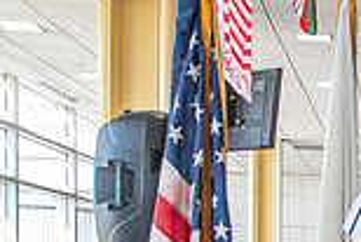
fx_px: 1084
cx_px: 588
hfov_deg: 16.7
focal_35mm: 108
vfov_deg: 11.9
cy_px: 402
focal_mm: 16
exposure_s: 1/125
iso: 280
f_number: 3.2
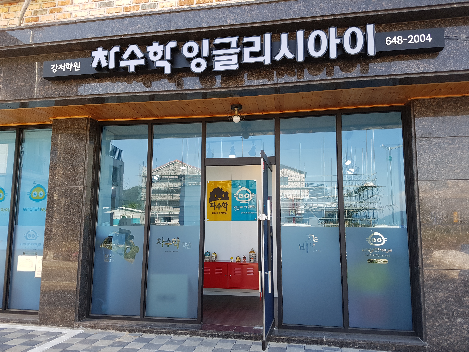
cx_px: 234
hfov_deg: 67.3
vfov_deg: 53.1
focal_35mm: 26
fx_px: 352
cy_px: 176
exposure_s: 1/261
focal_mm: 4.2
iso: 50
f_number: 1.7
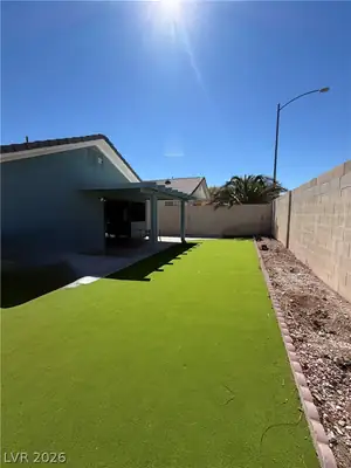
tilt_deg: -5.7
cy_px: 234
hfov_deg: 85.7
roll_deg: -0.3
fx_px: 189
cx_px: 176
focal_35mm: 14
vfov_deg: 102.1
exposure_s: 1/864
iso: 20
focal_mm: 2.22
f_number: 2.2
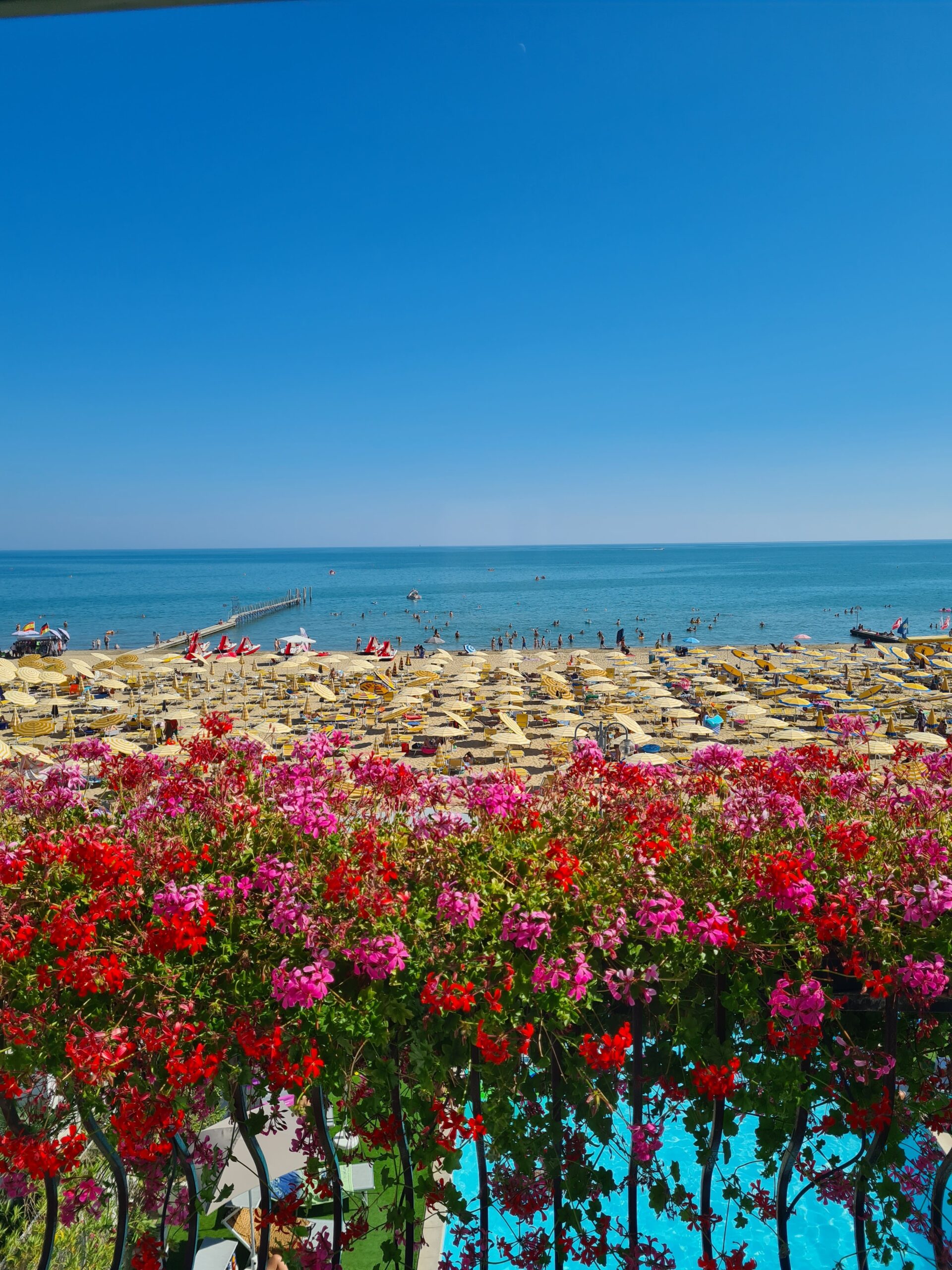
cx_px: 476
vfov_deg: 67.3
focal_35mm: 26
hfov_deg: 53.1
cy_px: 635
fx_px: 953
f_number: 1.8
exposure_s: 1/3728
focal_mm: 5.4
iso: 50
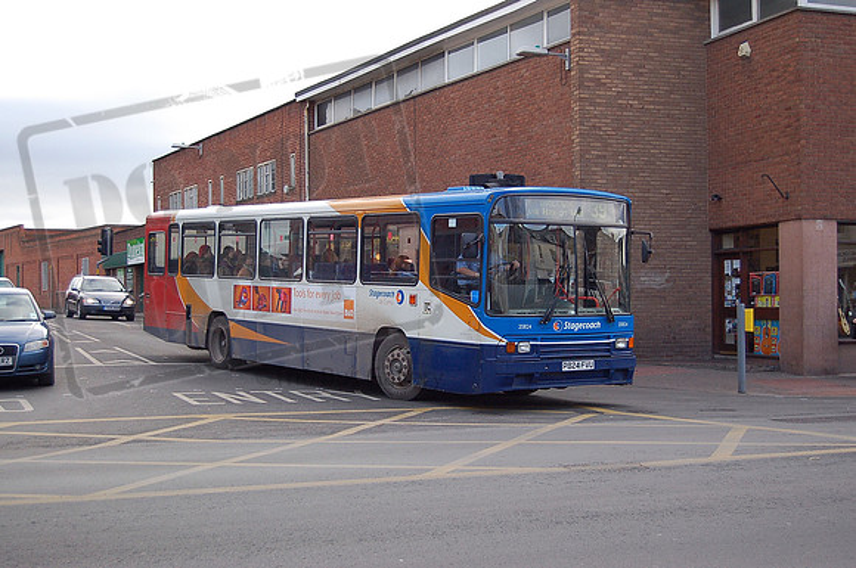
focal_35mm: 52
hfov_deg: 37.9
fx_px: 1247
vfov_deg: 25.7
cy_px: 284
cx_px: 428
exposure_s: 1/500
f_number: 4.8
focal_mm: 35
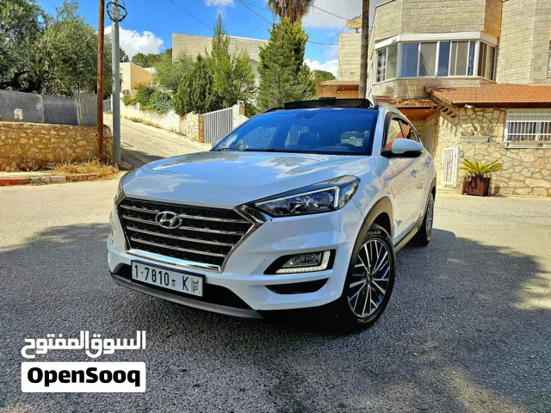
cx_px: 276
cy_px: 206
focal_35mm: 23
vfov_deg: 58.9
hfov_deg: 73.9
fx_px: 366
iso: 20
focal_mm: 6.3
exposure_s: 1/1250
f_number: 1.7
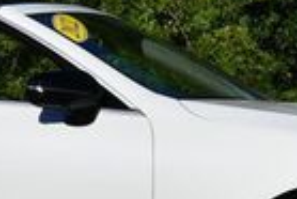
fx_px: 3039
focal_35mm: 368
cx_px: 19
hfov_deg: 5.6
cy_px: 49
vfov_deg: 3.7
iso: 100
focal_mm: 40
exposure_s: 1/400
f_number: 10
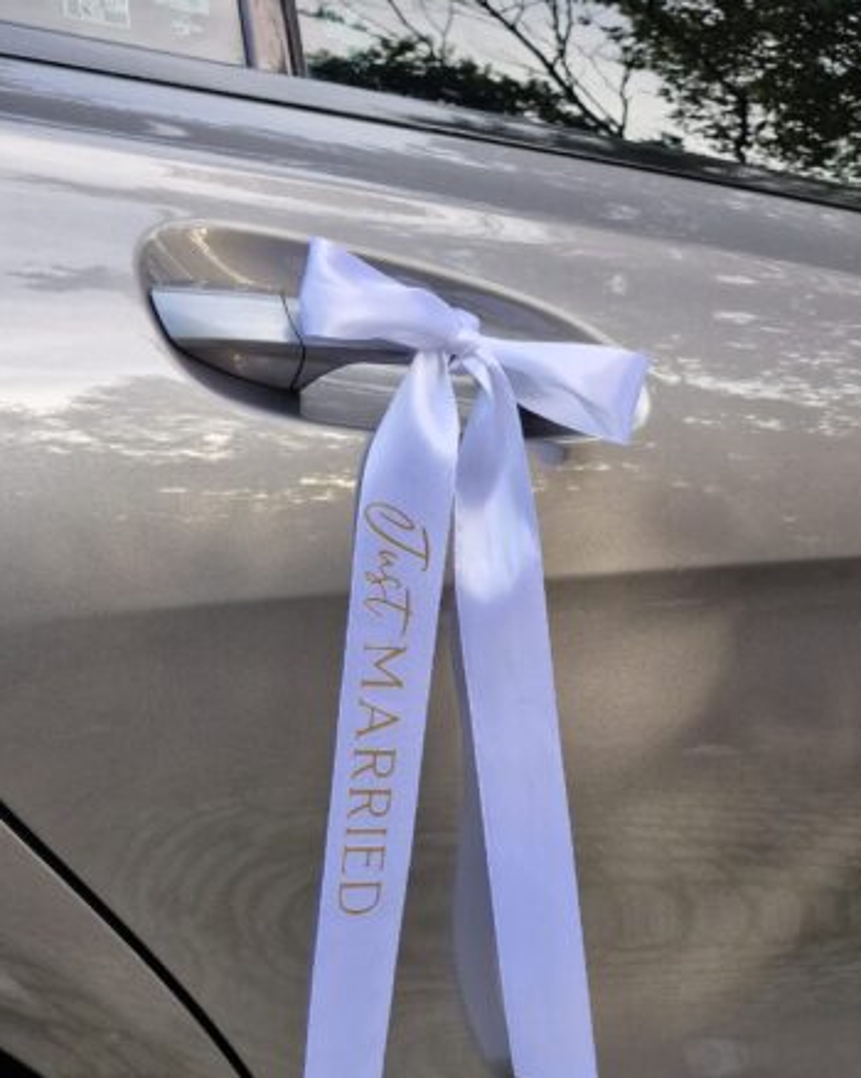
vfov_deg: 44.6
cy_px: 650
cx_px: 416
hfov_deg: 36.5
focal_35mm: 41
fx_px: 1307
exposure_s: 1/180
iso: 50
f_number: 1.8
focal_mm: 6.4
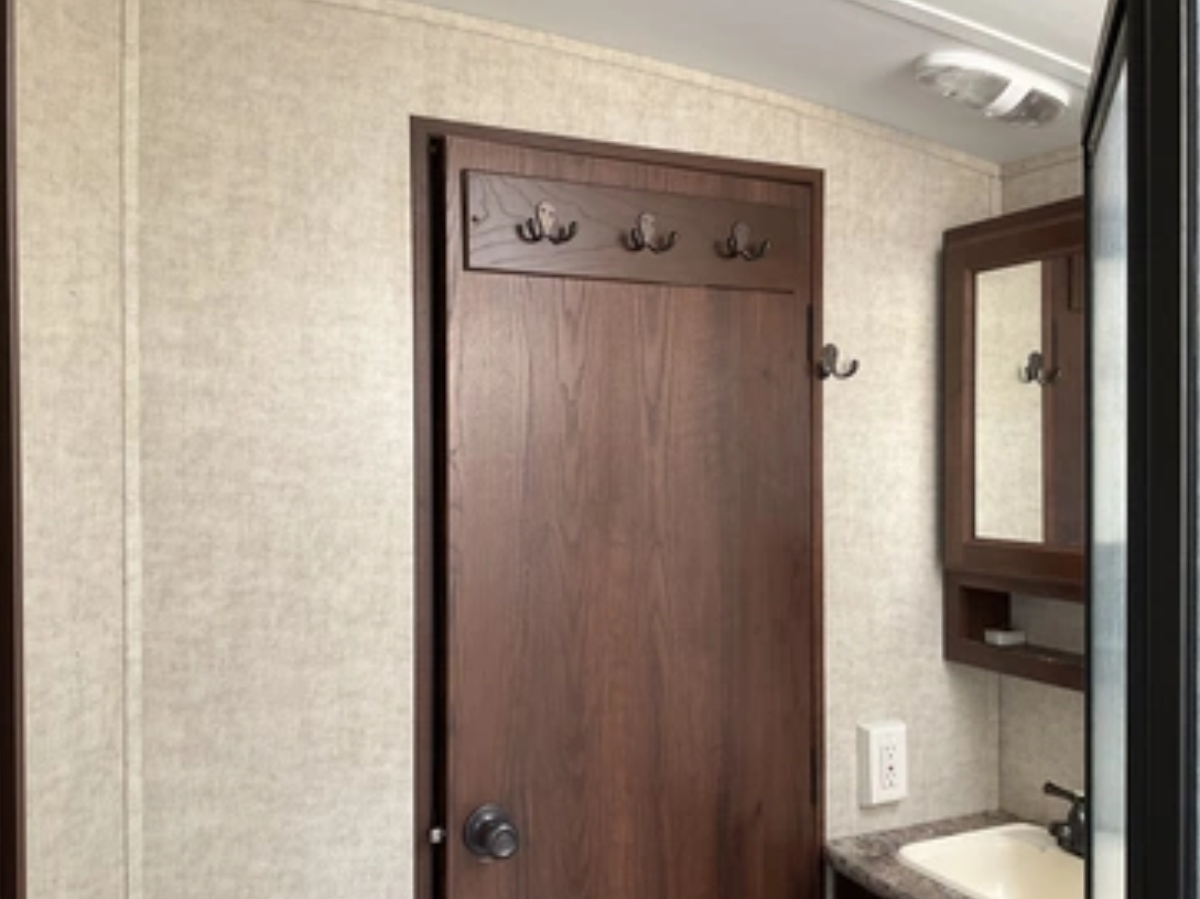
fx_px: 1109
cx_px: 569
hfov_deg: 56.8
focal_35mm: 32
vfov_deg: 44.1
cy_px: 466
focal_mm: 3
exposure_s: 1/69
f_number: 1.8
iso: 64
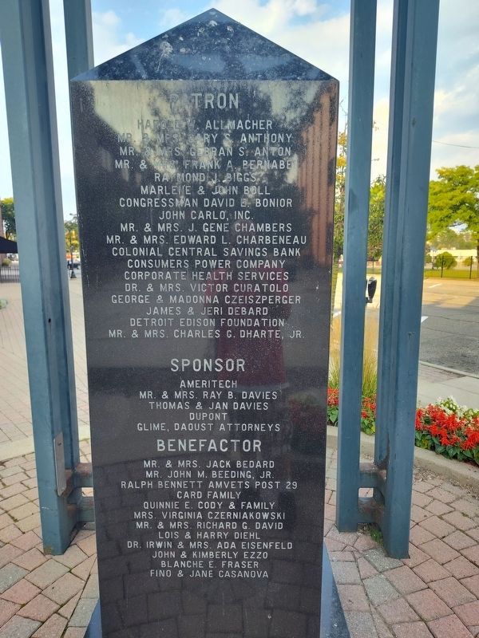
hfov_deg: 58.9
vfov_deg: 73.9
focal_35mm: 23
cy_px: 319
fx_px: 424
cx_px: 240
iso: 100
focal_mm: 5.56
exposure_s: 1/218
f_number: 1.8
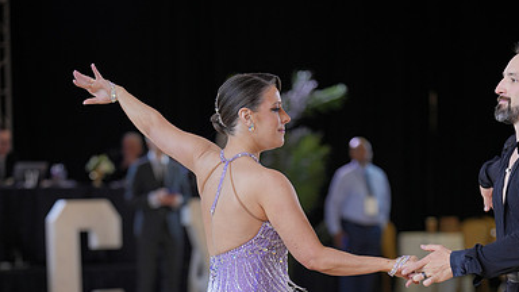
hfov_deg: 16.1
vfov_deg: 9.0
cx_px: 260
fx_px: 1830
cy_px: 345
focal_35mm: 133
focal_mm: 84
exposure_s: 1/500
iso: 640
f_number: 2
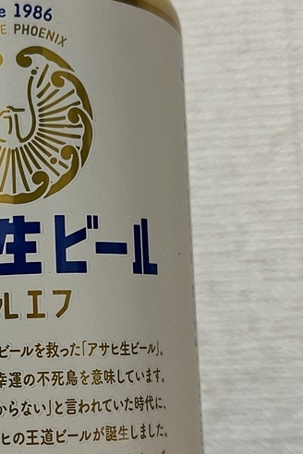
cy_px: 283
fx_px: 833
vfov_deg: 30.4
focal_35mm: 66
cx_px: -3
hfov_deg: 20.0
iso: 125
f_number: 1.6
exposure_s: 1/50
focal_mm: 5.1
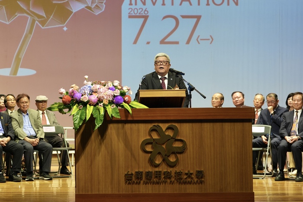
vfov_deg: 18.9
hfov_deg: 28.1
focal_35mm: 72
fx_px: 606
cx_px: 152
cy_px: 101
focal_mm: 72
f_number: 3.5
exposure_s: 1/125
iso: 800
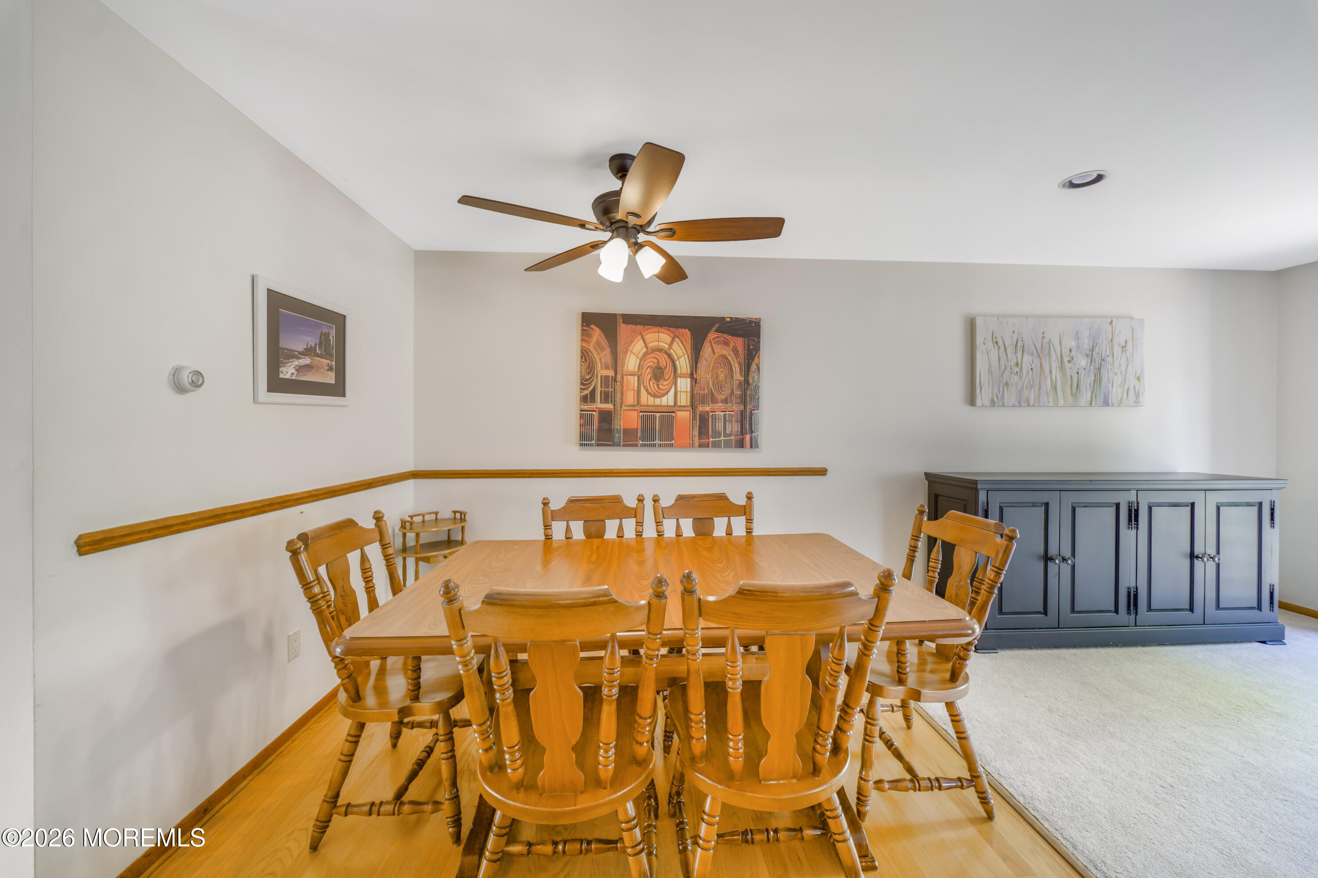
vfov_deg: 90.0
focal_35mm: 12
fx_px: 439
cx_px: 659
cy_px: 439
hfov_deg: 112.6
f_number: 2.8
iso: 100
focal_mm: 12
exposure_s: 1/30
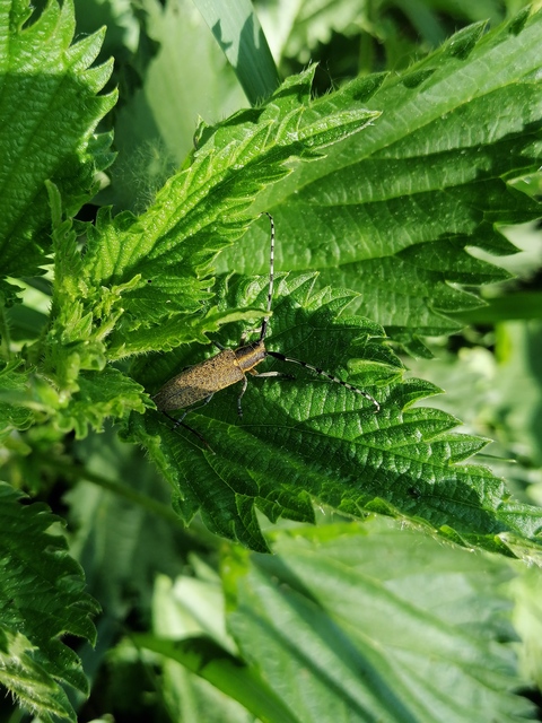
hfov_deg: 31.5
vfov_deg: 41.2
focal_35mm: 46
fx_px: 960
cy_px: 362
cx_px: 271
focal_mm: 3.95
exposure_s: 1/180
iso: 50
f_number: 1.8
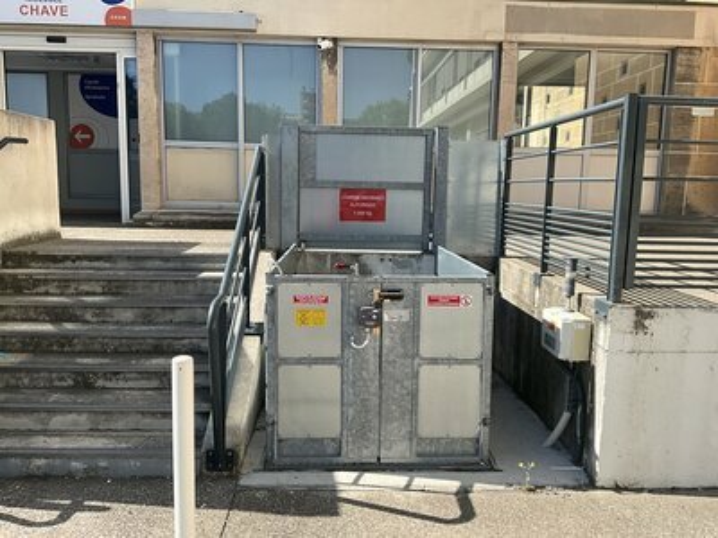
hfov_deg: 61.7
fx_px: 602
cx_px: 359
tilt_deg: -8.0
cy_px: 269
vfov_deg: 48.2
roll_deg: -1.3
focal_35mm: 29
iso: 25
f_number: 1.8
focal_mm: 3
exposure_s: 1/1144
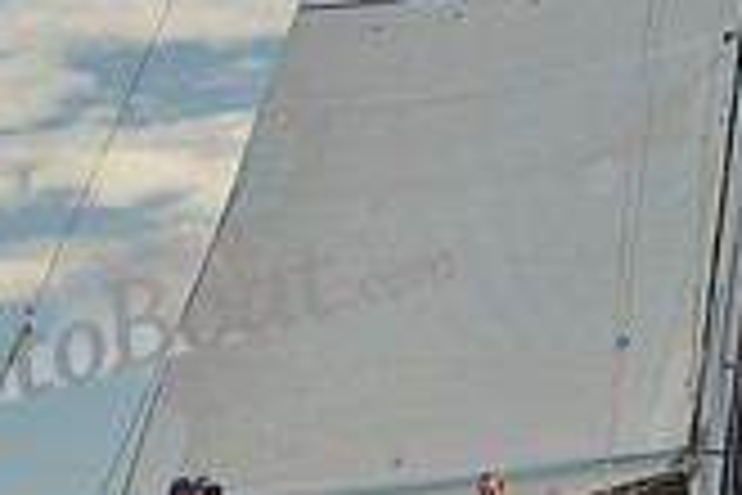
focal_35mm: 303
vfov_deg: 4.5
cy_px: 502
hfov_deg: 6.8
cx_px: 693
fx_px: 6245
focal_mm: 86
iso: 400
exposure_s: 1/800
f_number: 6.3
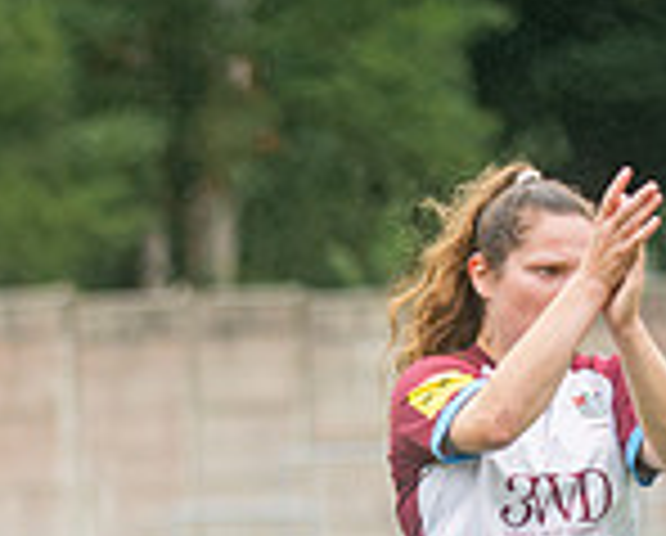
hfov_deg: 2.9
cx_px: -730
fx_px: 13055
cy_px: 1002
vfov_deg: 2.3
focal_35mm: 661
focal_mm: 120
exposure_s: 1/1600
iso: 450
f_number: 2.8
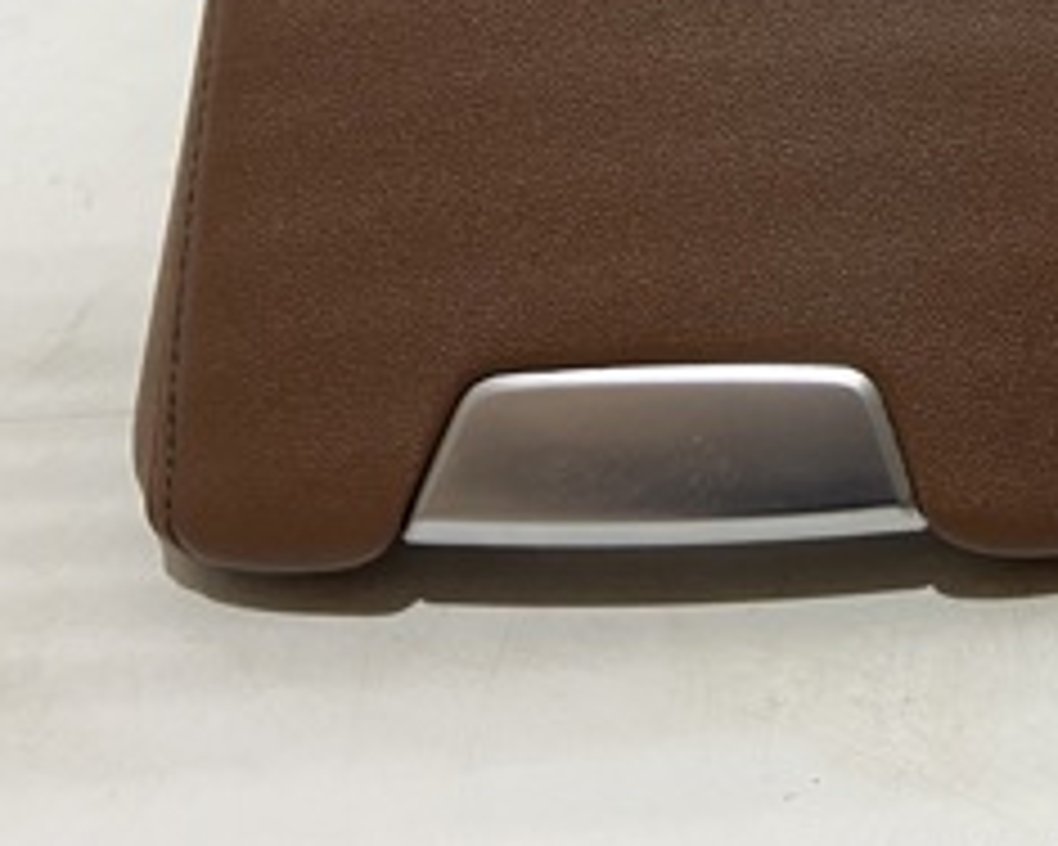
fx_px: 2161
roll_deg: -0.1
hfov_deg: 25.2
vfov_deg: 20.5
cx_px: 1216
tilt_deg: -27.6
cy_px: -214
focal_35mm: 69
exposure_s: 1/50
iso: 200
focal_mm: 4.25
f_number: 1.8
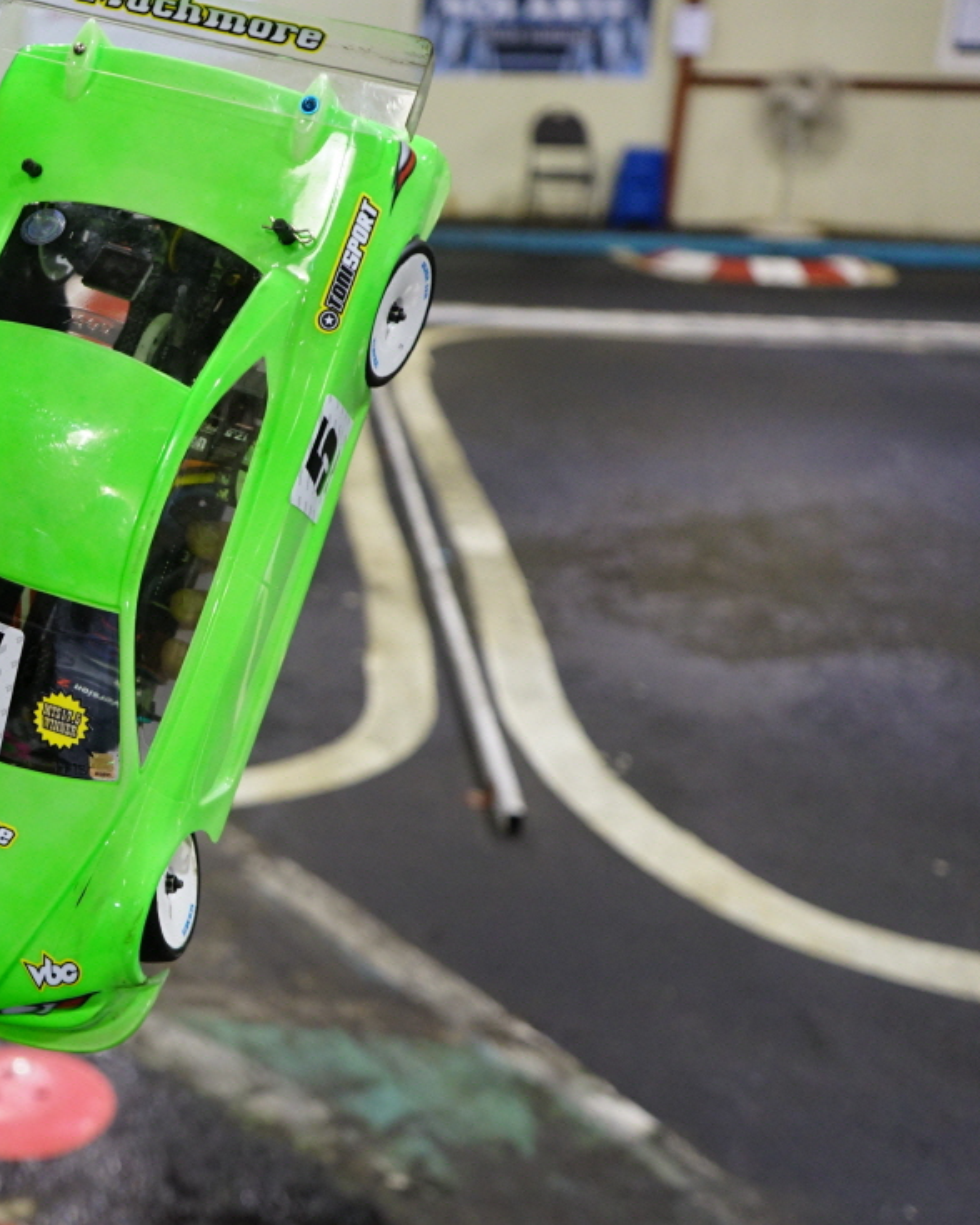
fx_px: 1777
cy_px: 581
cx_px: -62
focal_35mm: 49
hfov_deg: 28.4
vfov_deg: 38.0
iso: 1600
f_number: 3.5
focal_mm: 30
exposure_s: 1/60
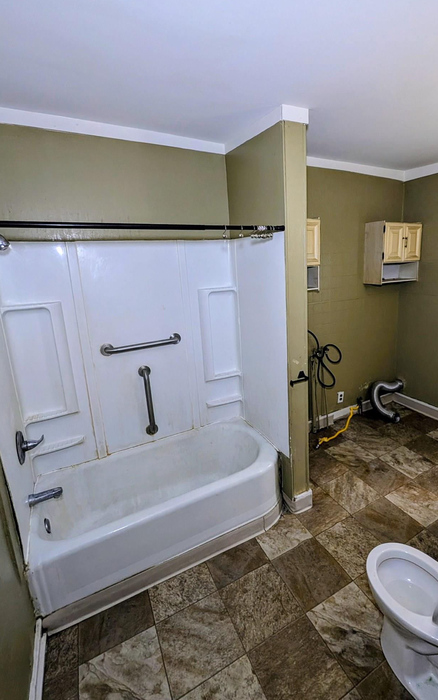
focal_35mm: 15
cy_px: 333
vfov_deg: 101.4
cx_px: 268
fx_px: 286
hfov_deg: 73.8
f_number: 1.7
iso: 280
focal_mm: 2.02
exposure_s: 1/120
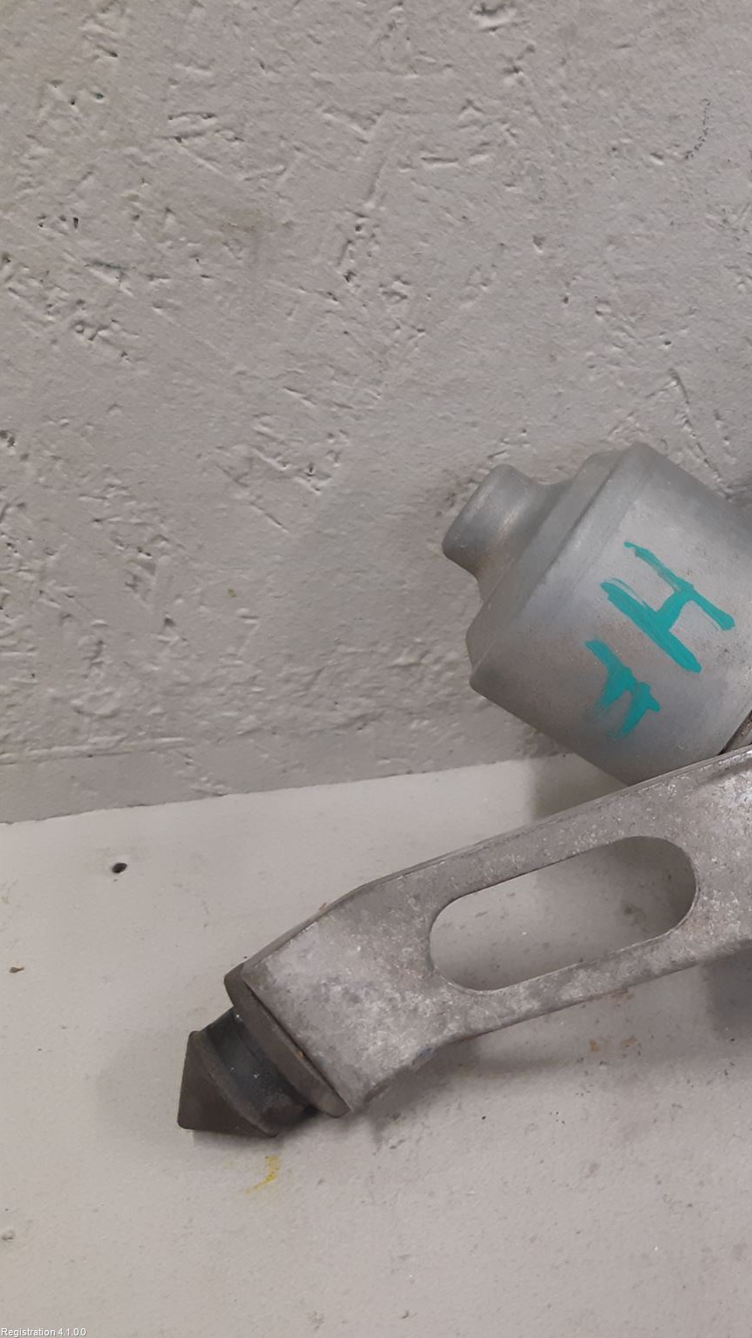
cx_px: 895
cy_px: 667
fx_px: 1347
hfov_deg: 27.5
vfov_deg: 52.8
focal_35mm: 38
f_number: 1.7
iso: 160
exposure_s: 1/50
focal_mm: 3.93
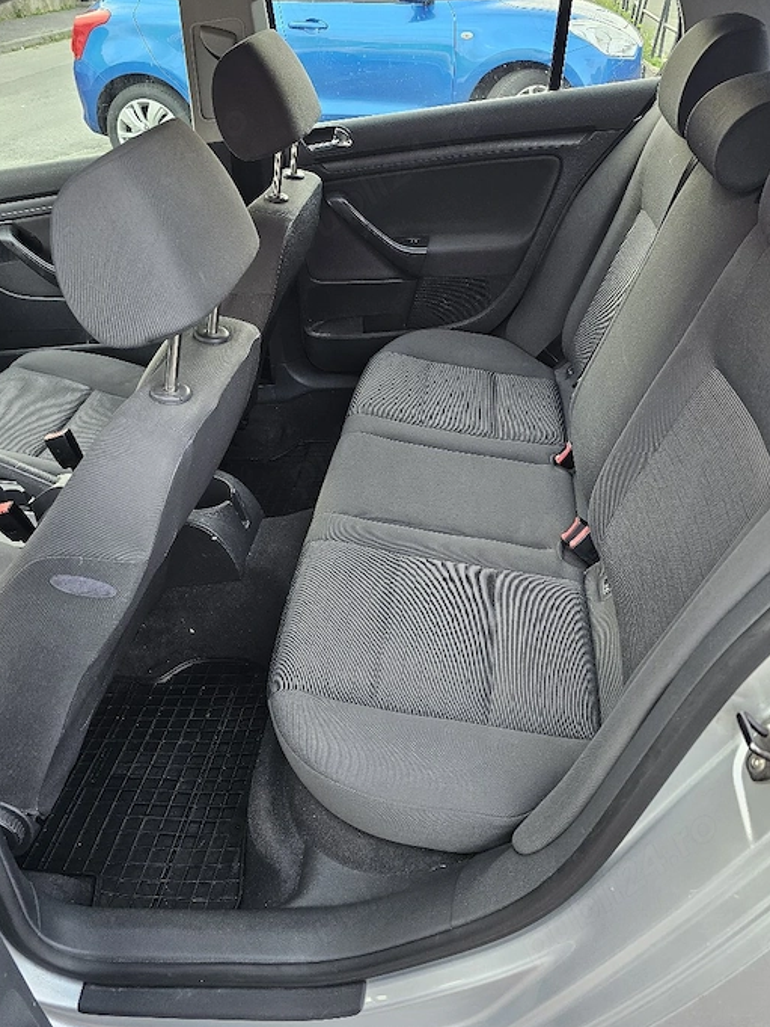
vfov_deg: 65.1
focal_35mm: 27
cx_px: 445
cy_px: 452
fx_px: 801
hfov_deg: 51.2
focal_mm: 6.3
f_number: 1.7
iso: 200
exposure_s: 1/120
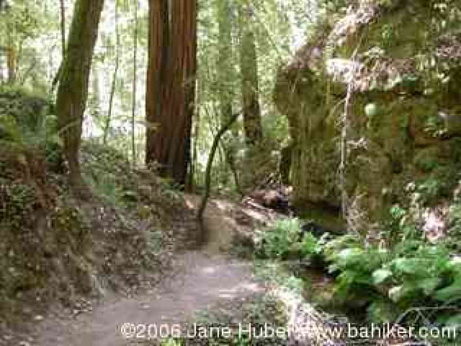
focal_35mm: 34
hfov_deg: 54.0
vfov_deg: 41.8
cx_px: 230
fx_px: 453
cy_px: 173
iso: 100
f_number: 2.8
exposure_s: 1/8.2
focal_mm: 8.9
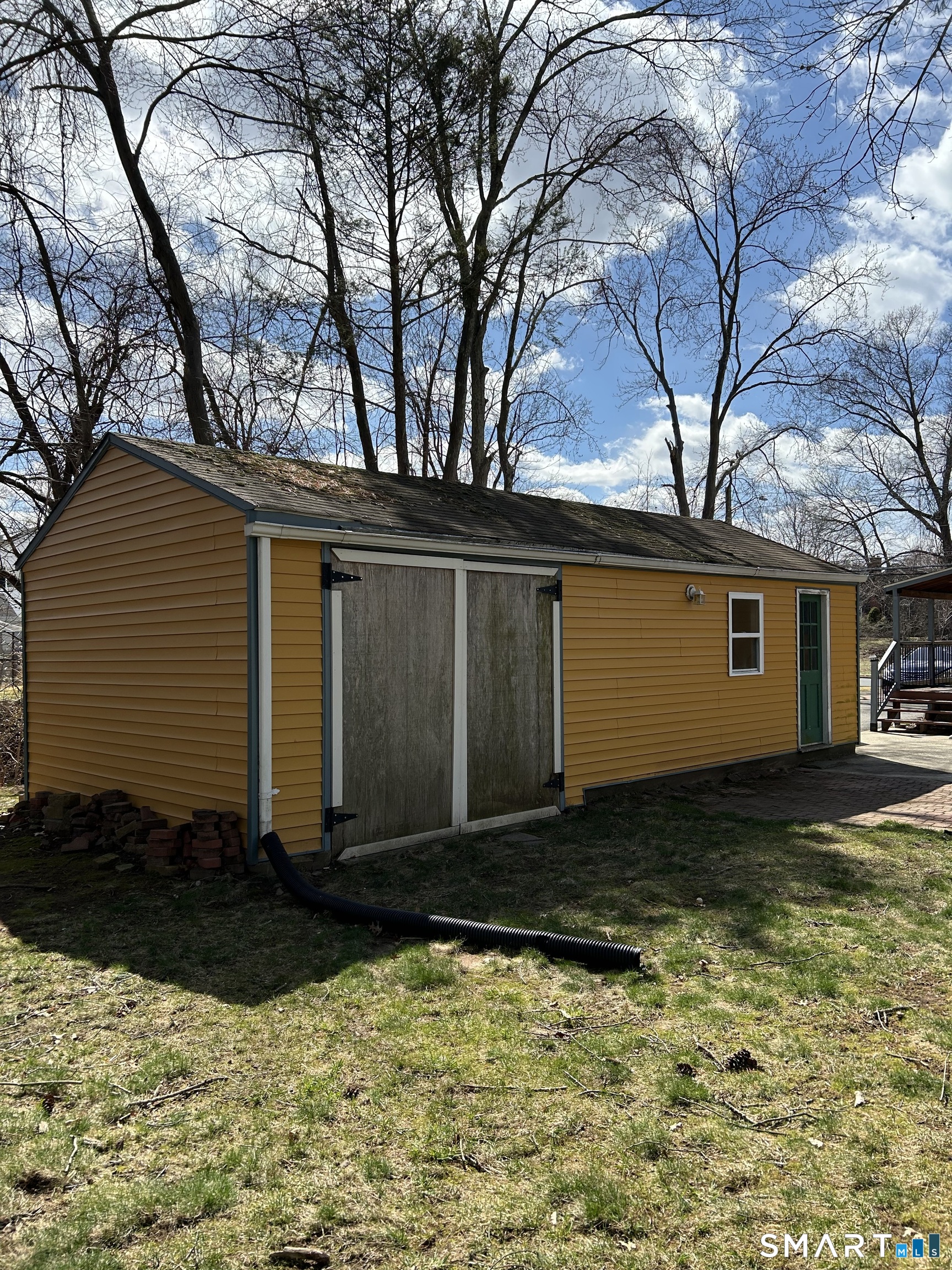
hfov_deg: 53.1
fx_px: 953
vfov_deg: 67.3
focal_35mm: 26
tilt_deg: +0.4
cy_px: 635
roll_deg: +0.3
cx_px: 476
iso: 50
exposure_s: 1/4115
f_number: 1.5
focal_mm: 5.7
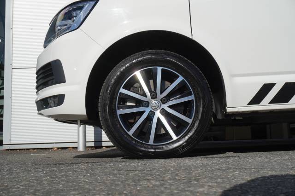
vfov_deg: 29.8
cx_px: 148
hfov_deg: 43.6
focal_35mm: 45
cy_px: 98
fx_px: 369
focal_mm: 30
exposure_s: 1/350
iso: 100
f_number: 6.7
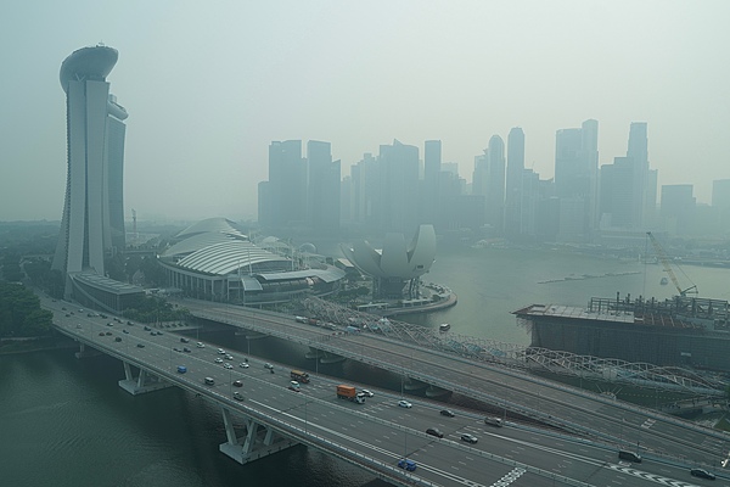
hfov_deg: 73.7
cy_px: 244
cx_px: 365
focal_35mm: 24
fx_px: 487
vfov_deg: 53.1
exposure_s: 1/2000
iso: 100
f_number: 2.8
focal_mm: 24
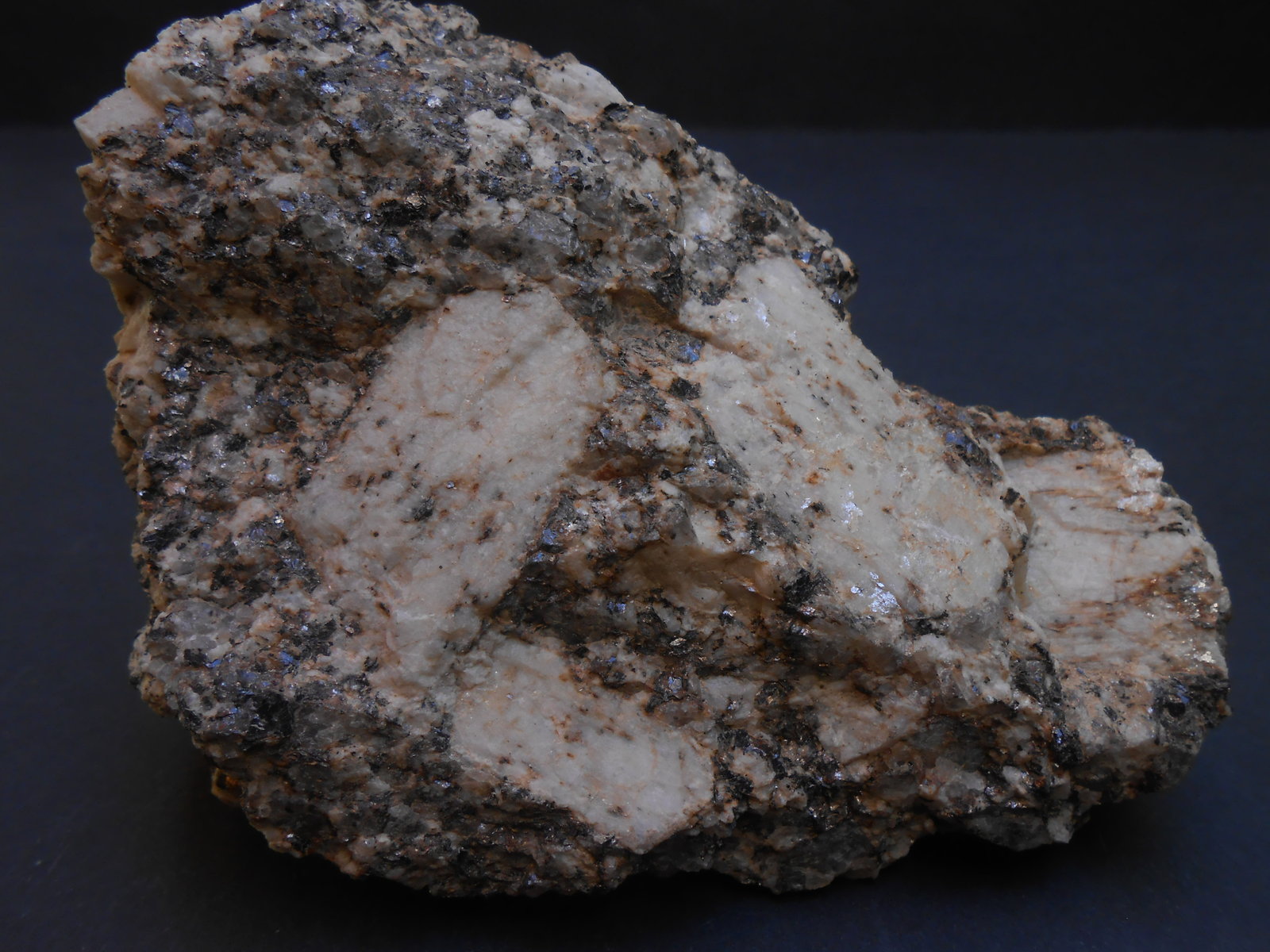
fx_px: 954
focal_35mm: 26
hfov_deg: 67.3
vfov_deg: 53.1
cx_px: 635
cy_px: 476
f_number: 3.5
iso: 80
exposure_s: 1/60
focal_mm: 4.6
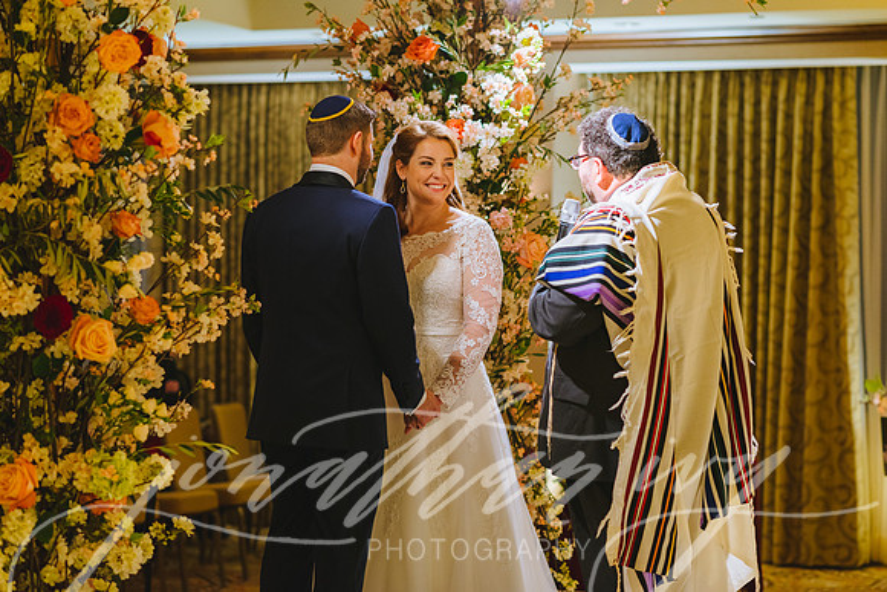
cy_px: 296
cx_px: 444
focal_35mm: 85
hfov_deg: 23.9
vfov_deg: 16.1
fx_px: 2098
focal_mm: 85
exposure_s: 1/160
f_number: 2.8
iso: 800
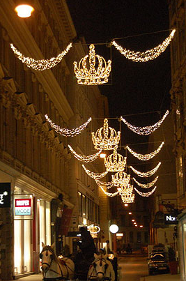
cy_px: 163
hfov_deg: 19.3
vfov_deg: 28.9
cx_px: 56
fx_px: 545
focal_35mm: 70
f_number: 4.5
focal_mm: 32
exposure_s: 1/30
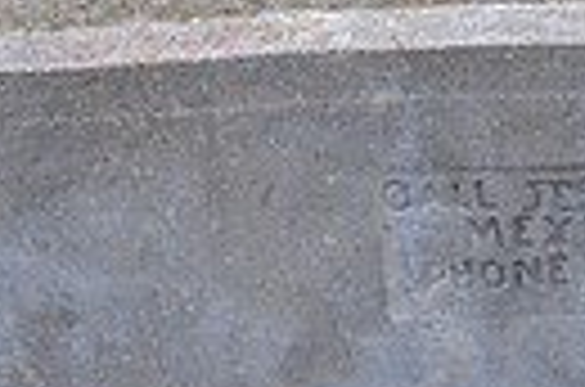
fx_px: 2610
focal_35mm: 161
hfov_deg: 12.6
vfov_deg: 8.5
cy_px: 241
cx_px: 626
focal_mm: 24
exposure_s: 1/80
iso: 200
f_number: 9
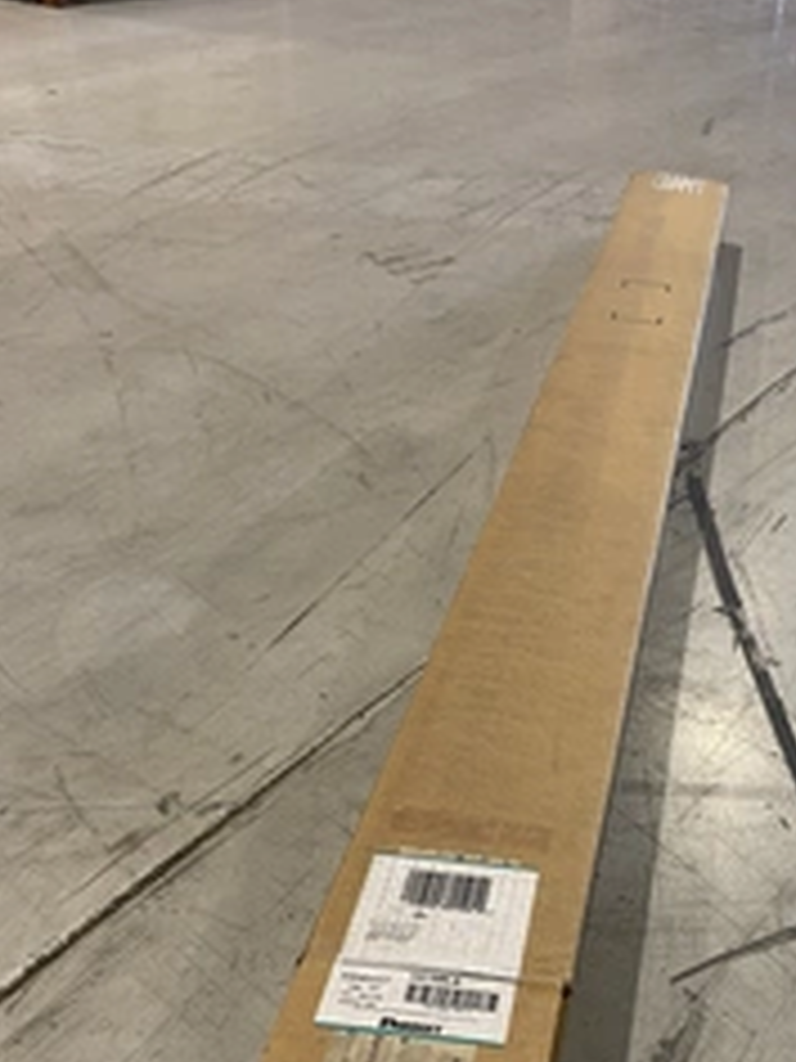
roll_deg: -3.3
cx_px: 558
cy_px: 864
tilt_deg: -38.8
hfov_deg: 32.5
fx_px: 1349
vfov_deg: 41.0
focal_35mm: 44
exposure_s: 1/60
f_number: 1.8
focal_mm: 4.25
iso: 80
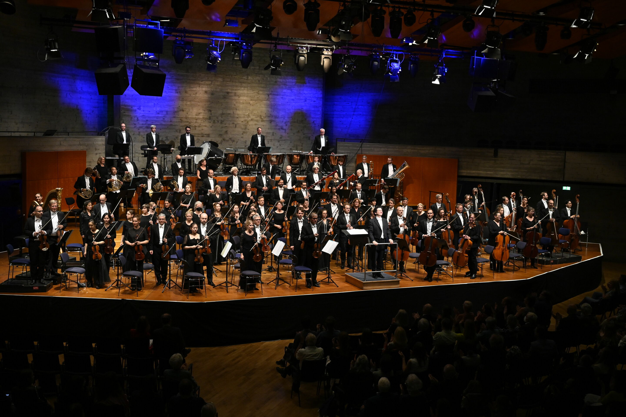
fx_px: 678
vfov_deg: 34.2
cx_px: 313
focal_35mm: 39
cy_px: 208
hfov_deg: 49.6
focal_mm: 39
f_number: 6.3
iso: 4000
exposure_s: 1/200
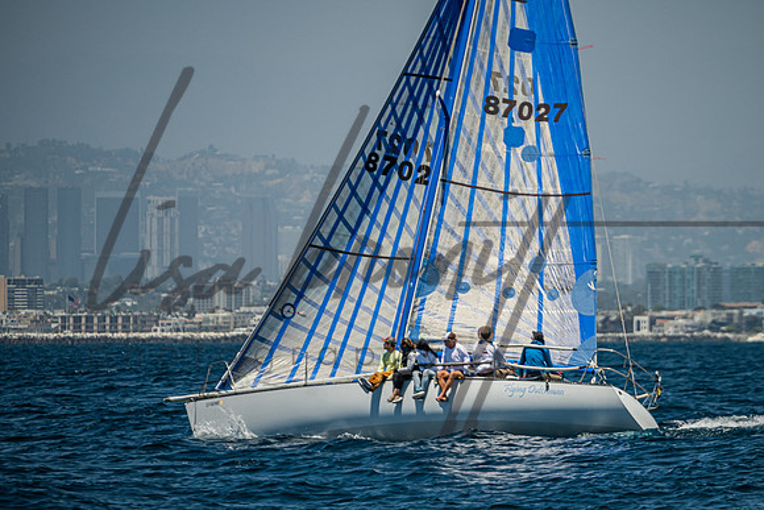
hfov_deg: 4.3
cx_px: 452
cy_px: 293
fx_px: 10243
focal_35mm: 483
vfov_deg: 2.9
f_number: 5.6
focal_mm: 400
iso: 320
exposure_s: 1/1250
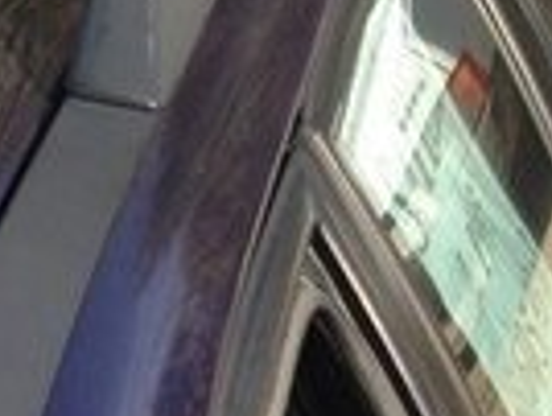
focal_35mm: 162
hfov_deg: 10.6
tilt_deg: -14.1
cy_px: 6
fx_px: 2588
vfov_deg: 9.1
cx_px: -721
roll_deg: +5.4
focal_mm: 4.12
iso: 50
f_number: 2.4
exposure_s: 1/645
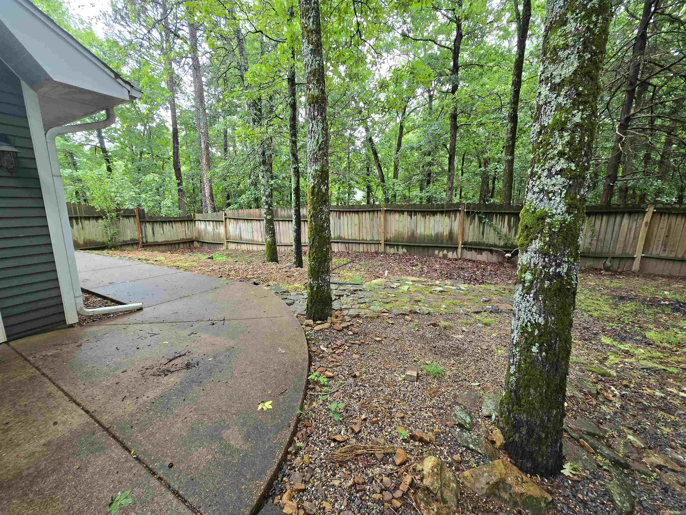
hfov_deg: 106.2
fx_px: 258
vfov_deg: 89.9
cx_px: 343
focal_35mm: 13
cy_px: 258
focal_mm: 2.2
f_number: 2.2
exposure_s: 1/60
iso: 125
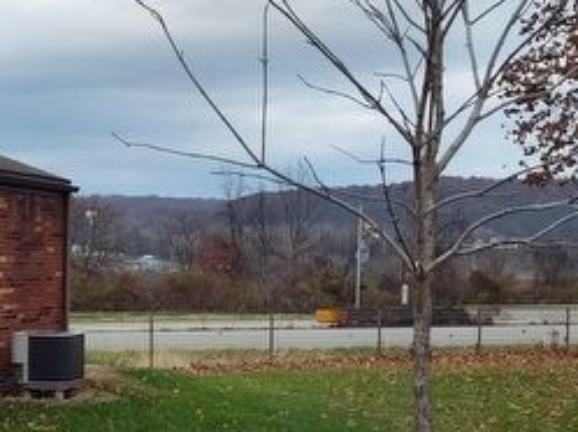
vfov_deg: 19.7
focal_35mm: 74
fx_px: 1234
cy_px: 321
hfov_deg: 26.3
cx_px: 204
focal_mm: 5.56
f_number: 1.8
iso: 100
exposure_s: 1/679
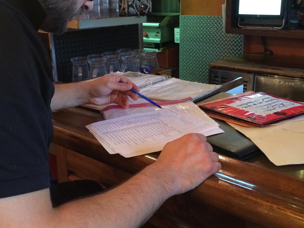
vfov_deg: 36.8
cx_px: 160
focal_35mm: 39
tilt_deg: -17.8
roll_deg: +0.9
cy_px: 101
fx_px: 342
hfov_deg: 47.8
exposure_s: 1/15
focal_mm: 4.15
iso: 320
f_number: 2.2
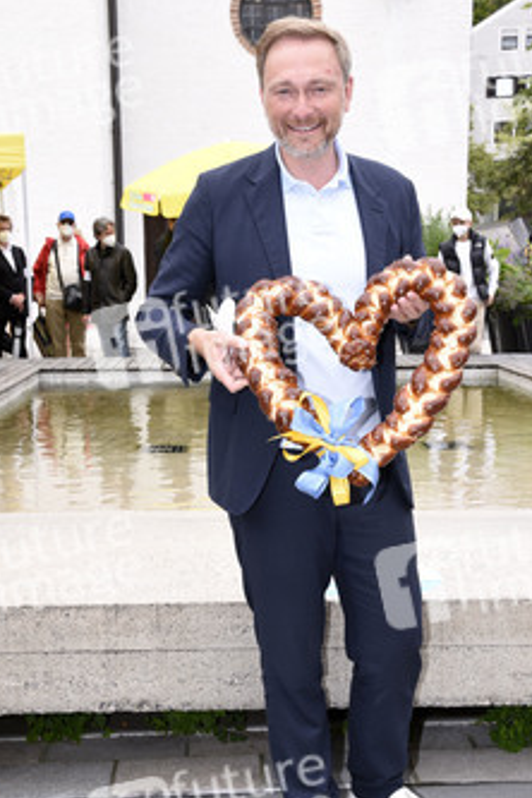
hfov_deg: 28.1
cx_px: 280
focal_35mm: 48
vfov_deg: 41.0
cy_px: 453
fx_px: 1064
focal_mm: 40
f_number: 9
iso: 320
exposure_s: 1/160
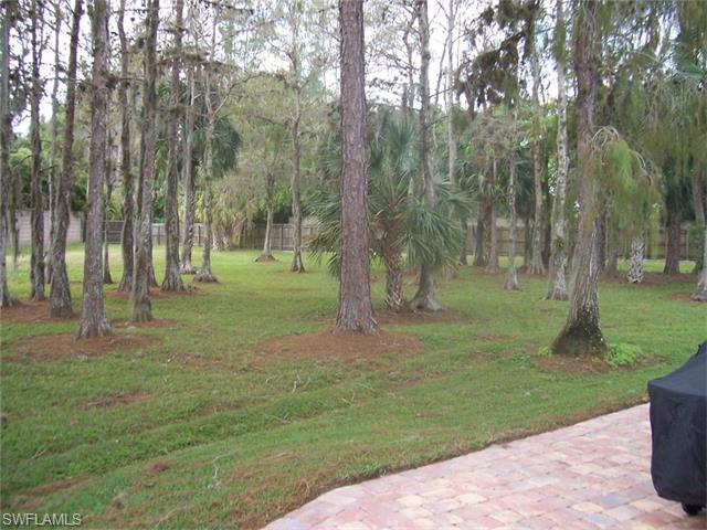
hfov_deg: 54.0
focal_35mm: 34
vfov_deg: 41.8
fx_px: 694
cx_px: 354
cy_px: 265
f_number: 2.7
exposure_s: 1/180
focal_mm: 5.6
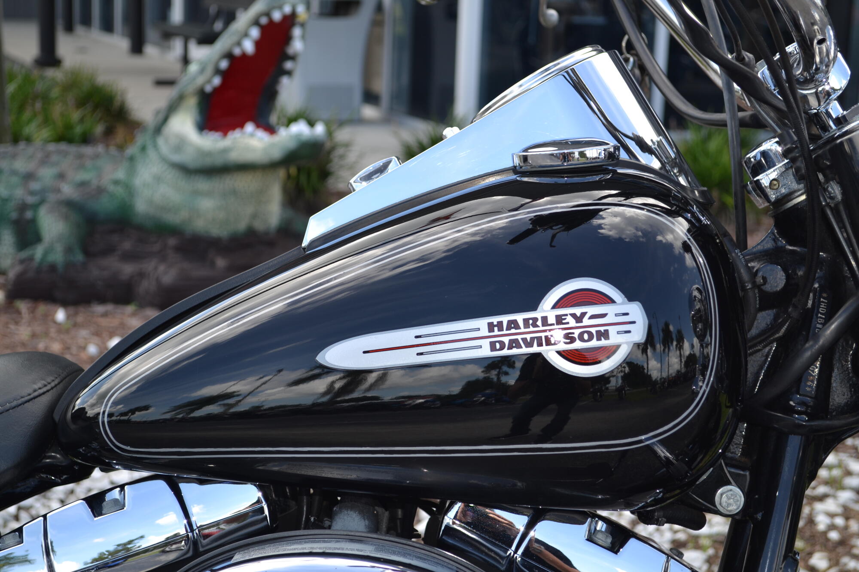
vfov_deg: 21.6
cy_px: 286
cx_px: 430
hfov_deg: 31.9
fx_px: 1503
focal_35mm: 63
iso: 100
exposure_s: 1/125
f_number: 5.3
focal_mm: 42
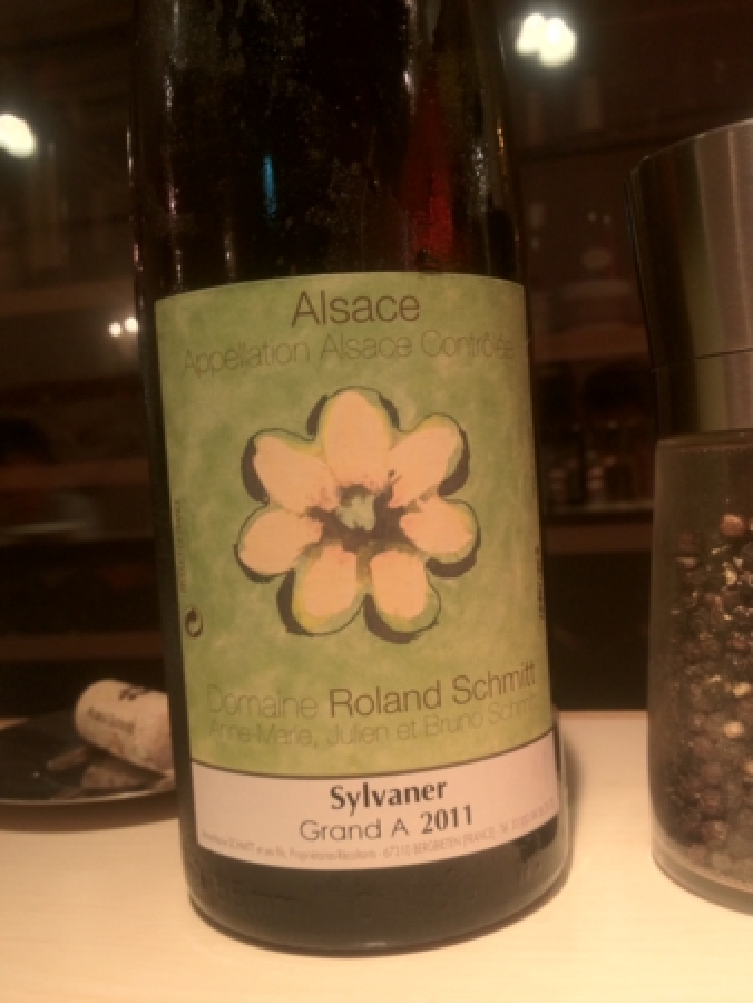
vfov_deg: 52.6
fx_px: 1014
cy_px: 502
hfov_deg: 40.7
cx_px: 376
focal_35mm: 35
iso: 160
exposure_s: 1/20
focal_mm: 4.28
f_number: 2.4
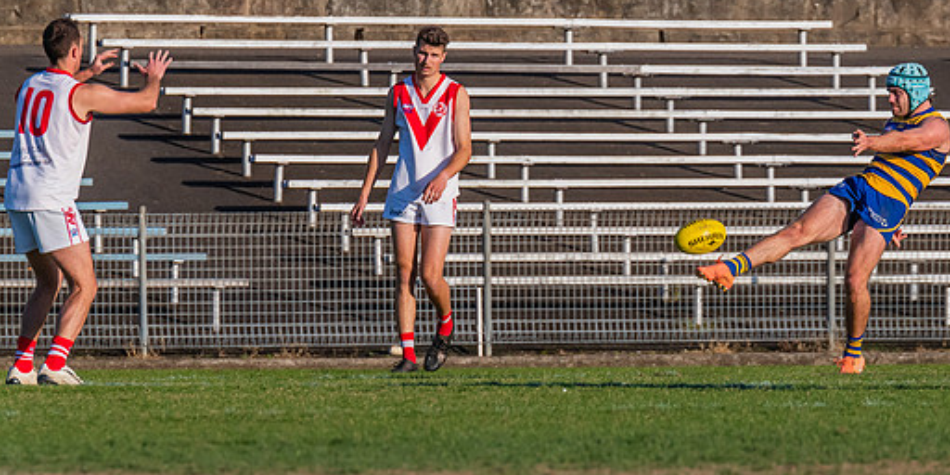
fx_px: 18435
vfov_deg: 1.5
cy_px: 168
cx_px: 760
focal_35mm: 751
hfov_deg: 3.0
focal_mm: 420
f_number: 8
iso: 800
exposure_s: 1/1600
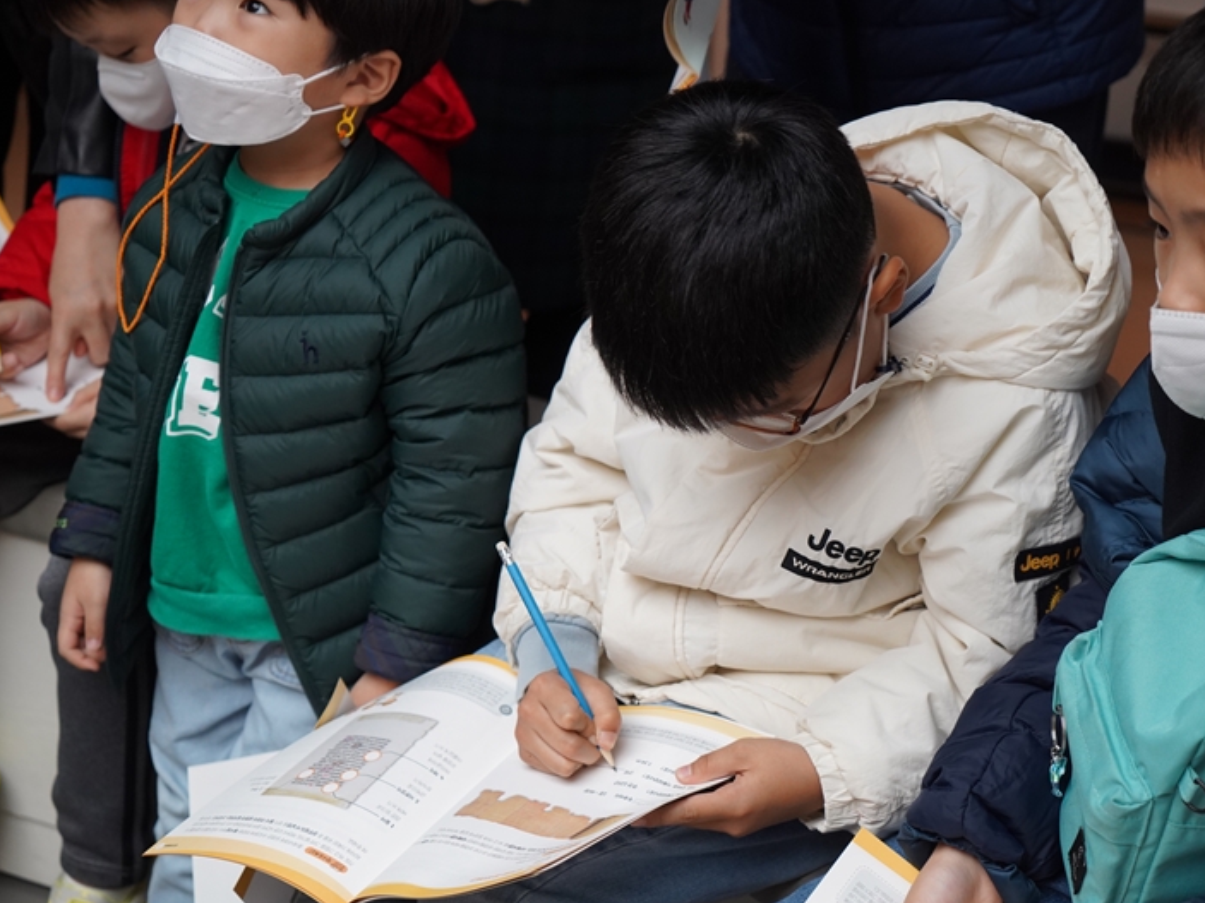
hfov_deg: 33.2
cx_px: 668
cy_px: 453
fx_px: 2019
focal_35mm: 58
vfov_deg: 25.2
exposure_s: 1/160
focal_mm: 53
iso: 2000
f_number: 4
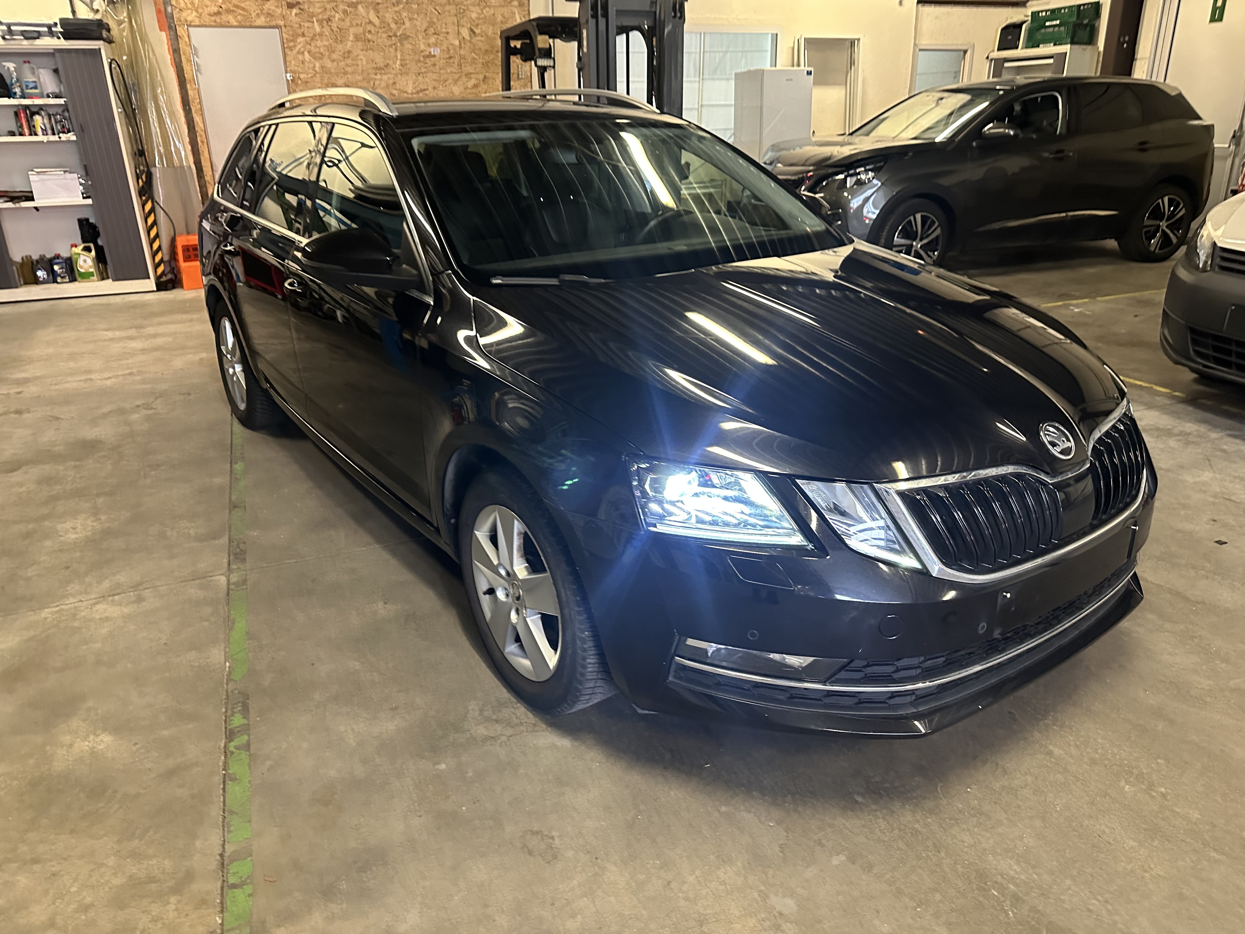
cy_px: 467
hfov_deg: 71.6
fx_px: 863
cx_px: 622
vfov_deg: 56.8
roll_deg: -1.7
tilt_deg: -16.3
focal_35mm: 24
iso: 800
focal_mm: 6.86
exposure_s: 1/50
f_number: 1.78
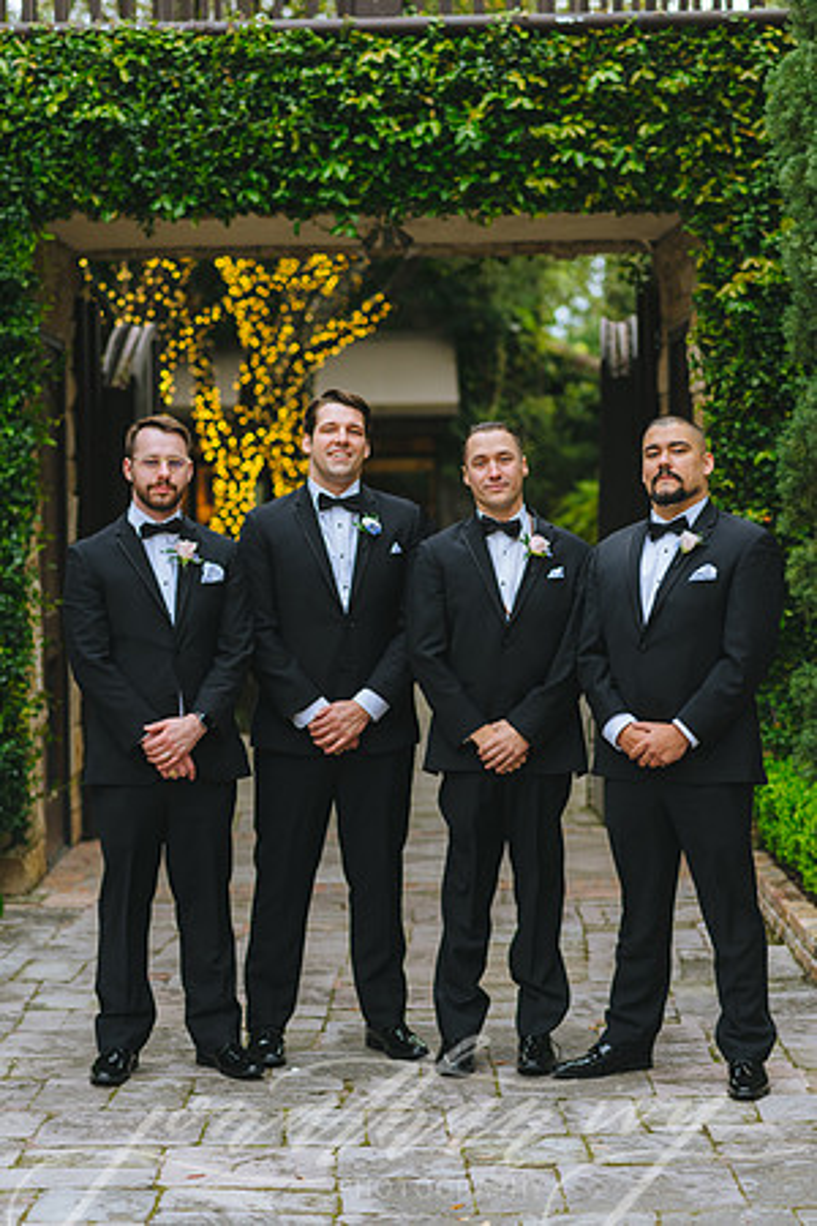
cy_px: 613
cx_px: 408
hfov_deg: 16.1
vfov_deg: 23.9
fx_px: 2893
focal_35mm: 85
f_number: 2.8
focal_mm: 85
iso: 400
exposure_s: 1/800
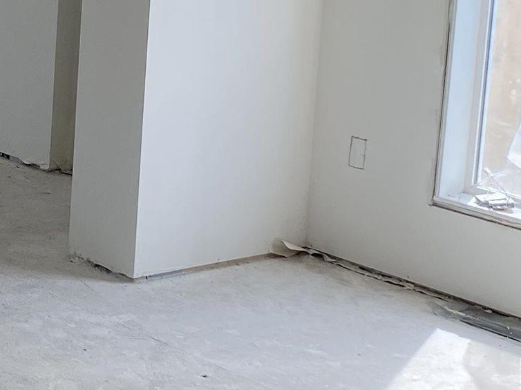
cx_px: -254
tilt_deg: -8.9
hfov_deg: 16.9
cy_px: -46
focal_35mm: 106
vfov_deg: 13.7
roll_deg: -2.3
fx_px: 1595
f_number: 1.8
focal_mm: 4.25
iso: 32
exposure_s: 1/393
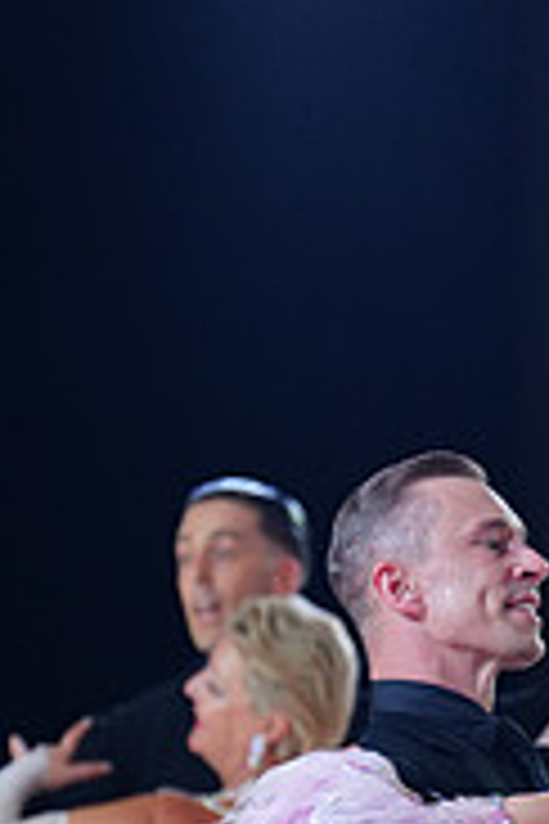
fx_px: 10956
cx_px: 425
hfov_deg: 2.9
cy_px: 1085
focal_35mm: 479
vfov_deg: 4.3
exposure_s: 1/500
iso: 800
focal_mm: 151
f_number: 2.8
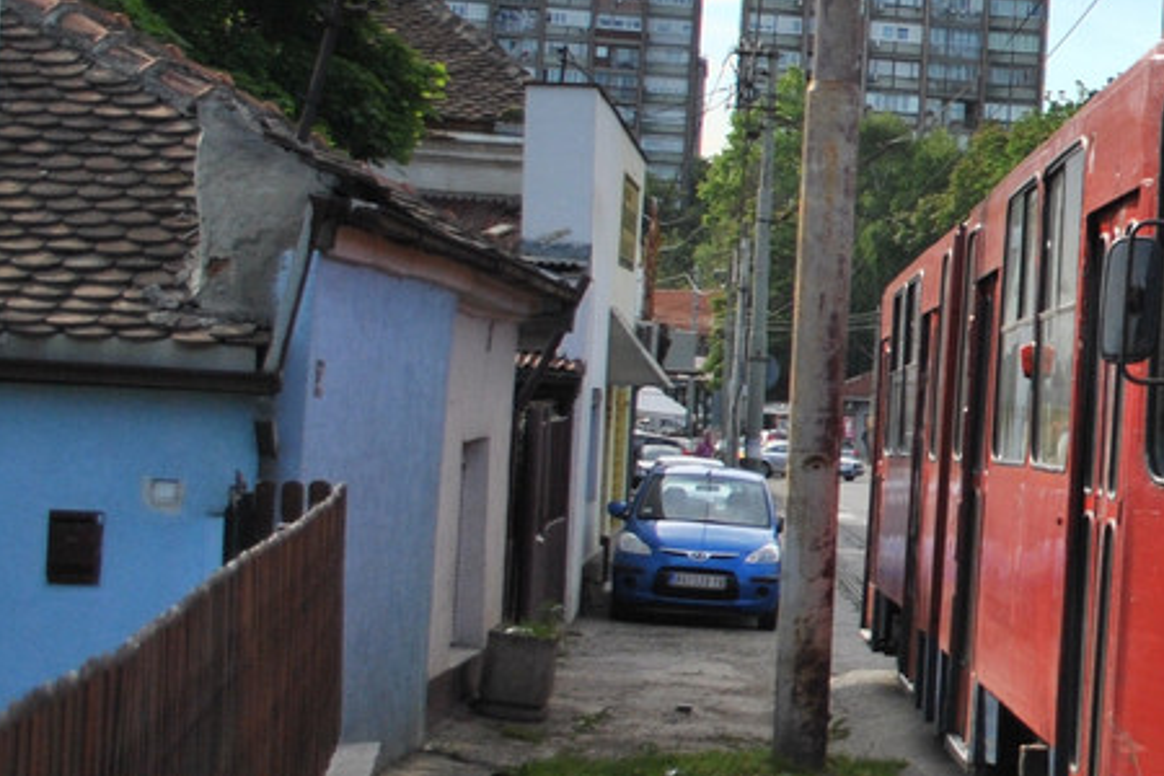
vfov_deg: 17.0
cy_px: 235
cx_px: 1507
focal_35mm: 80
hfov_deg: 22.7
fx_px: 2586
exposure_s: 1/1000
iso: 160
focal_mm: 20
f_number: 4
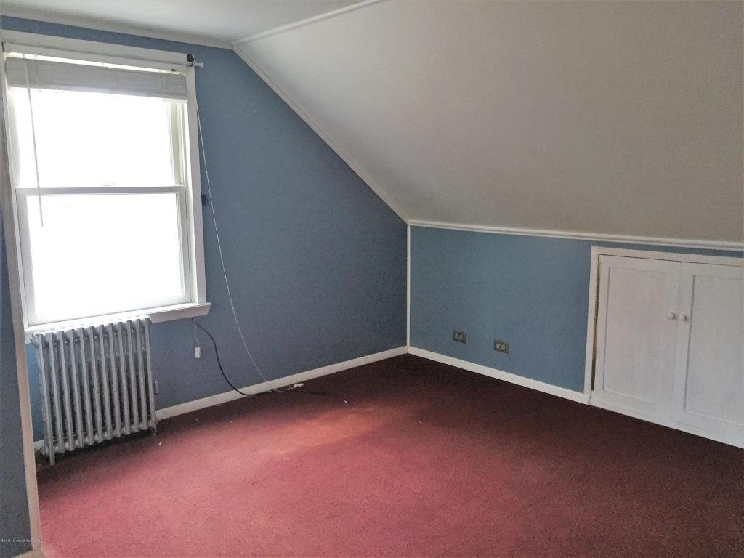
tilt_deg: -9.4
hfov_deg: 61.7
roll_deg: +0.4
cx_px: 372
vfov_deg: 48.2
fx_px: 623
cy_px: 279
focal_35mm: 29
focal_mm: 4.15
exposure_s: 1/30
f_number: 2.2
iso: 200
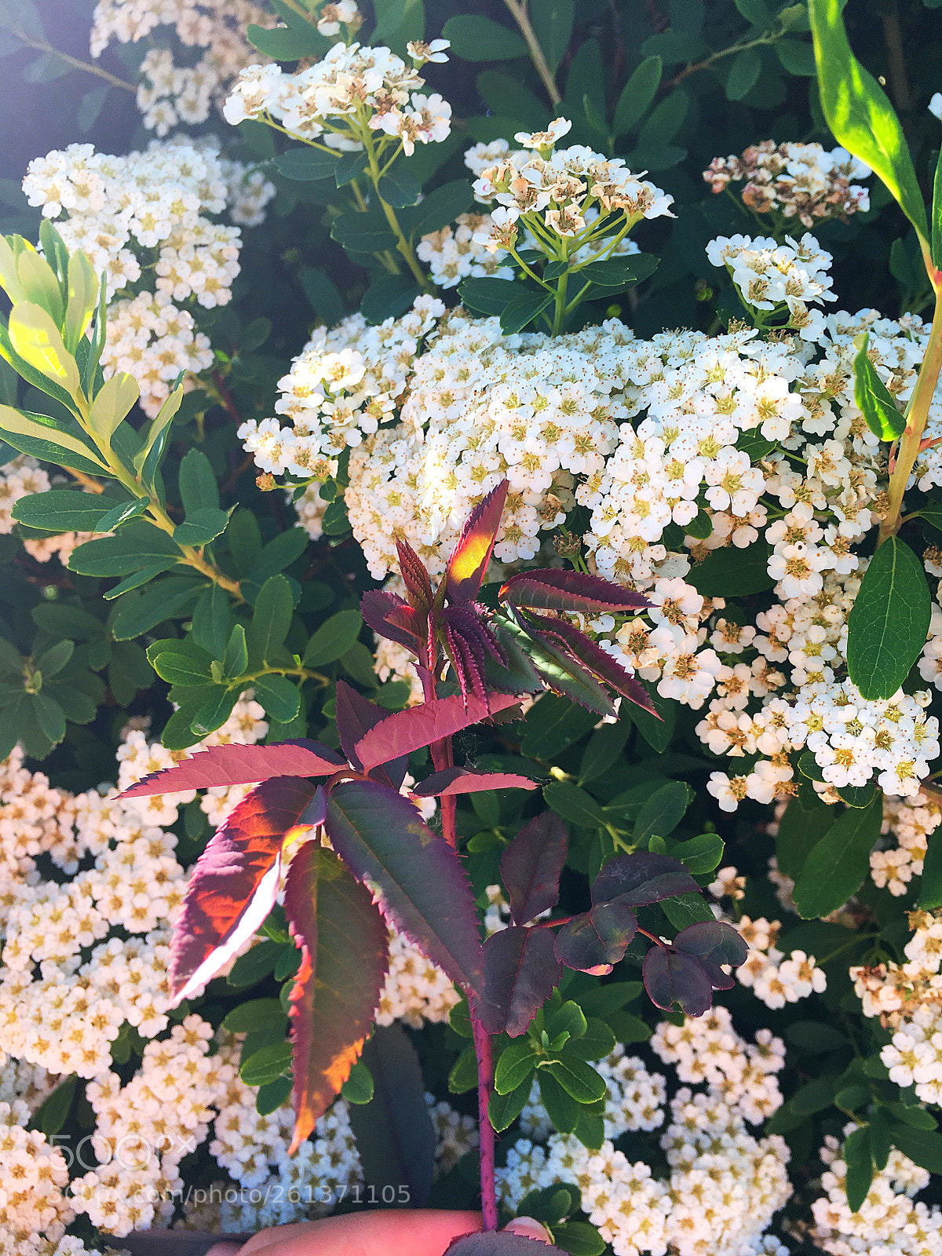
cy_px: 628
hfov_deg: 48.2
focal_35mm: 29
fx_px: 1052
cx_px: 471
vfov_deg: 61.7
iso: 25
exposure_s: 1/225
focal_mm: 4.15
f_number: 2.2
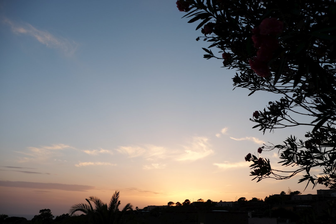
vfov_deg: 43.6
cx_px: 168
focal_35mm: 30
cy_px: 112
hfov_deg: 61.9
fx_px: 280
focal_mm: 20.1
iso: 200
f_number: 5
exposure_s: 1/150
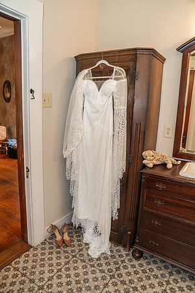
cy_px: 146
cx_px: 98
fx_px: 195
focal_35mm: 24
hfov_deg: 53.1
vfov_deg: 73.7
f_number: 4
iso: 2000
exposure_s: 1/100
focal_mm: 24
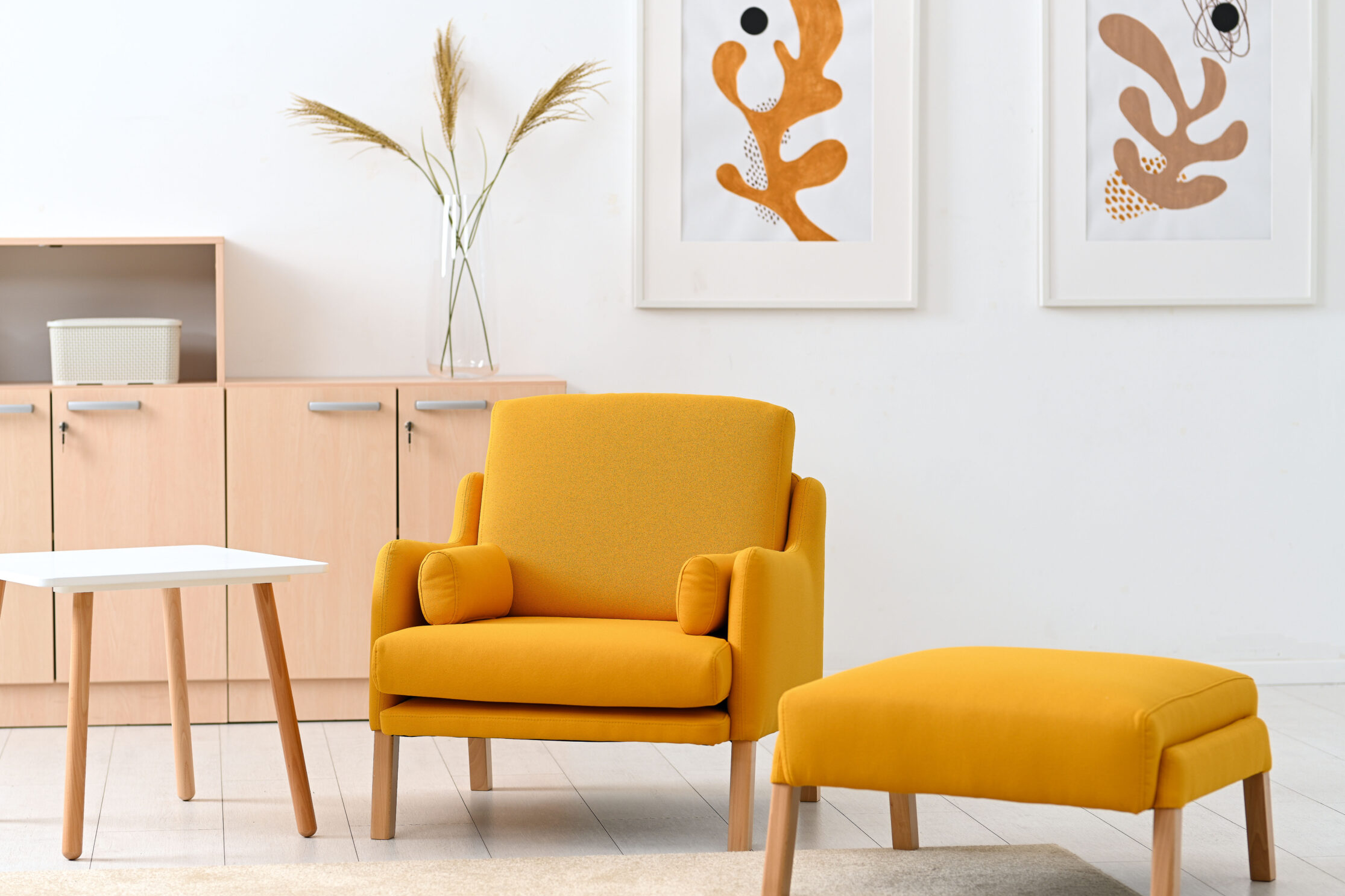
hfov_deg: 21.2
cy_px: 481
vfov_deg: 14.3
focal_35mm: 96
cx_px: 620
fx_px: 3587
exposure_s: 1/60
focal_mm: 85
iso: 64
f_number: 2.8
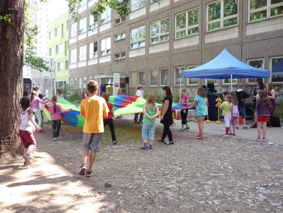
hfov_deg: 55.4
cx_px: 142
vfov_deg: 42.9
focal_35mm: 33
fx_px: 270
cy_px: 106
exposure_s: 1/125
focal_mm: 5.5
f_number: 2.8
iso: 100
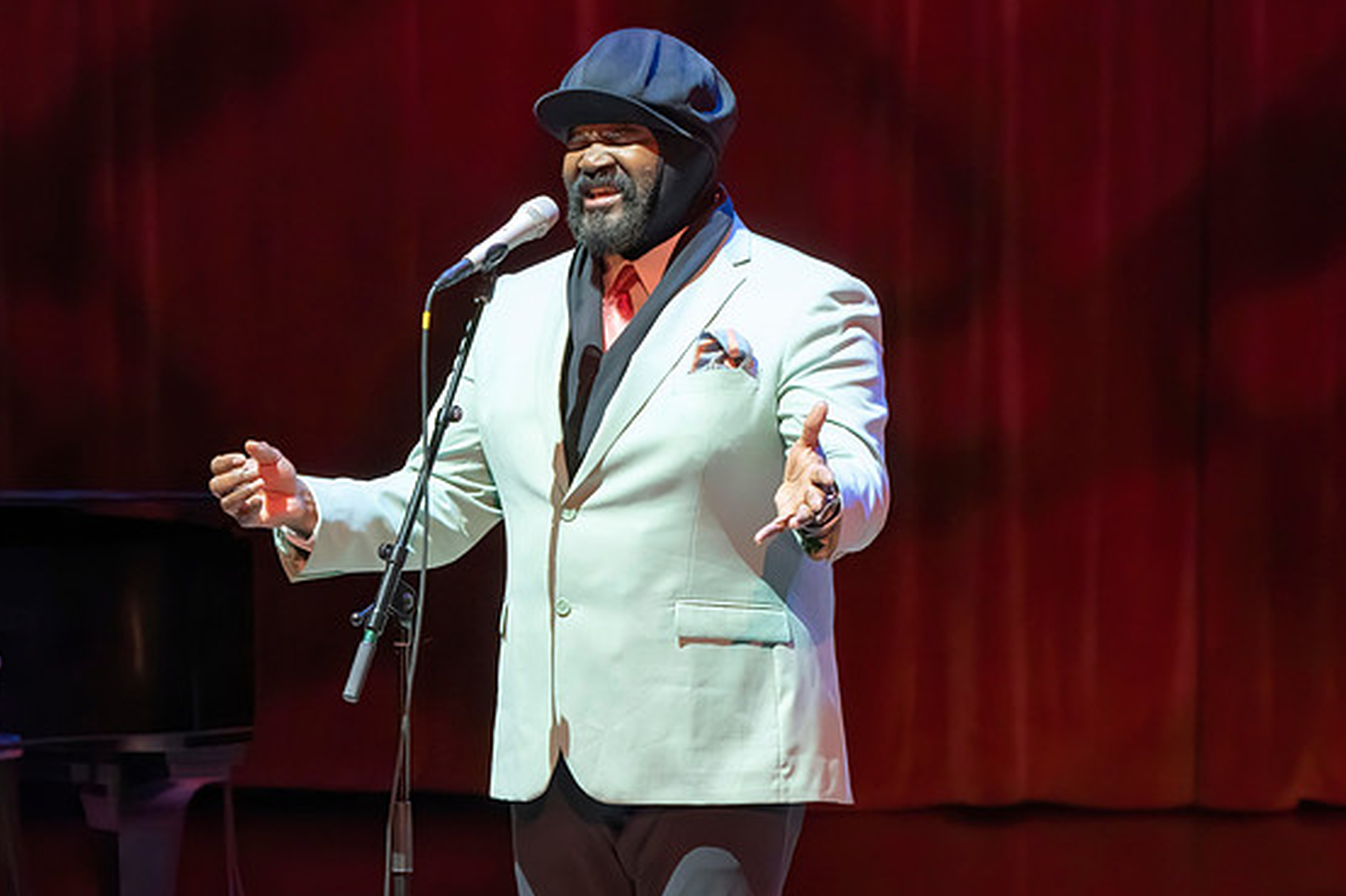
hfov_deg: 4.3
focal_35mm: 476
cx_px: 650
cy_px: 728
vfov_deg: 2.9
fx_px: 17791
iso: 6400
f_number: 7.1
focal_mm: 268
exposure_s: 1/250
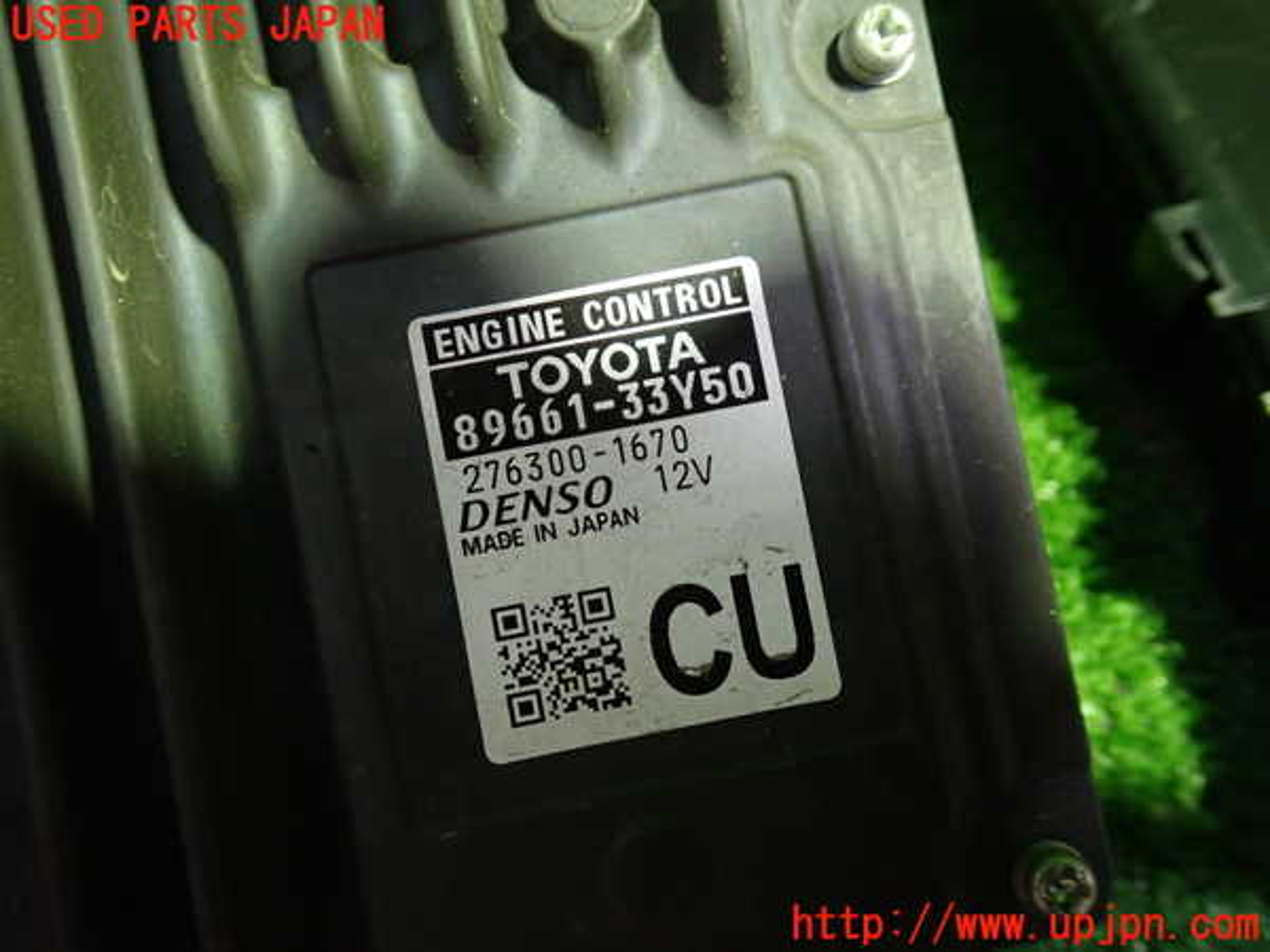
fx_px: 1101
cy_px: 476
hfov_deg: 60.0
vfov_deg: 46.8
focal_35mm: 30
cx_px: 635
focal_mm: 5.4
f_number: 2.3
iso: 500
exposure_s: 1/30
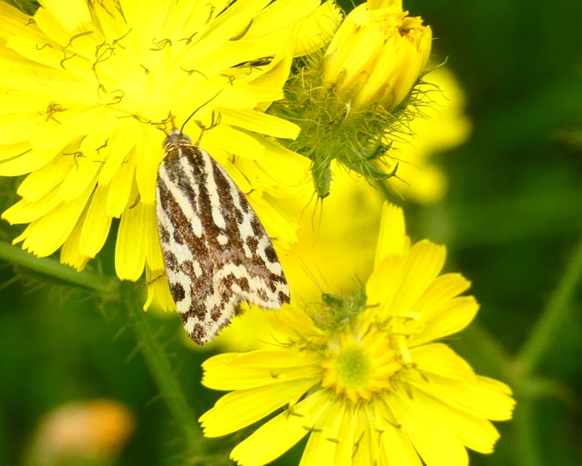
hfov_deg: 12.4
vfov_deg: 9.9
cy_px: 265
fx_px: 2688
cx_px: 250
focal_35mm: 156
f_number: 5.2
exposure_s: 1/80
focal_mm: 22.9
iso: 80
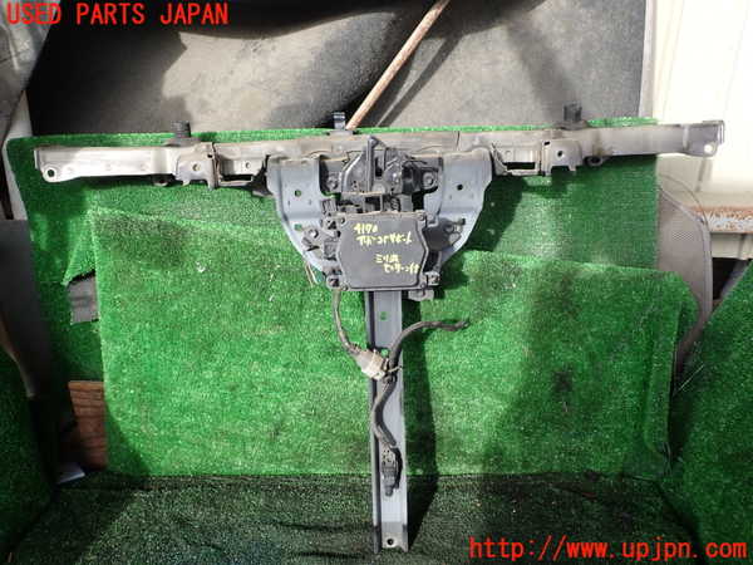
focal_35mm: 30
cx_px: 376
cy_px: 282
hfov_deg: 60.0
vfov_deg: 46.8
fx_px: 653
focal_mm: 5.4
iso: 100
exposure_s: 1/125
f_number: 3.2
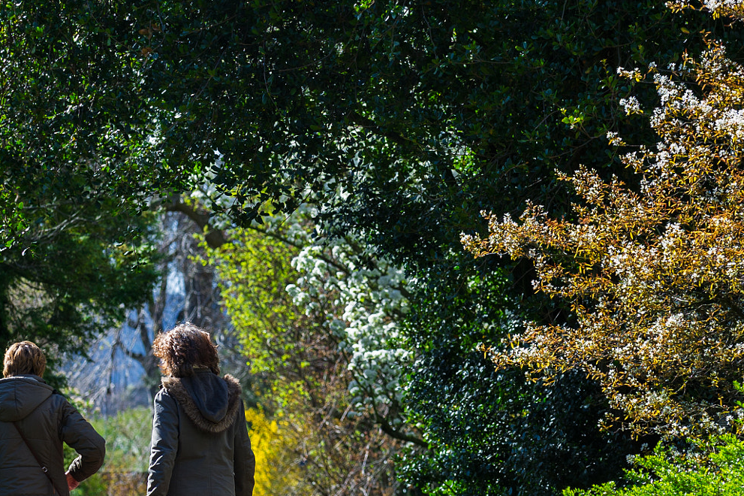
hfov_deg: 7.4
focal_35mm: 279
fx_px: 5764
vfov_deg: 4.9
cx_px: 423
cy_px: 319
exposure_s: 1/400
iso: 200
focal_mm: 135
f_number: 5.6
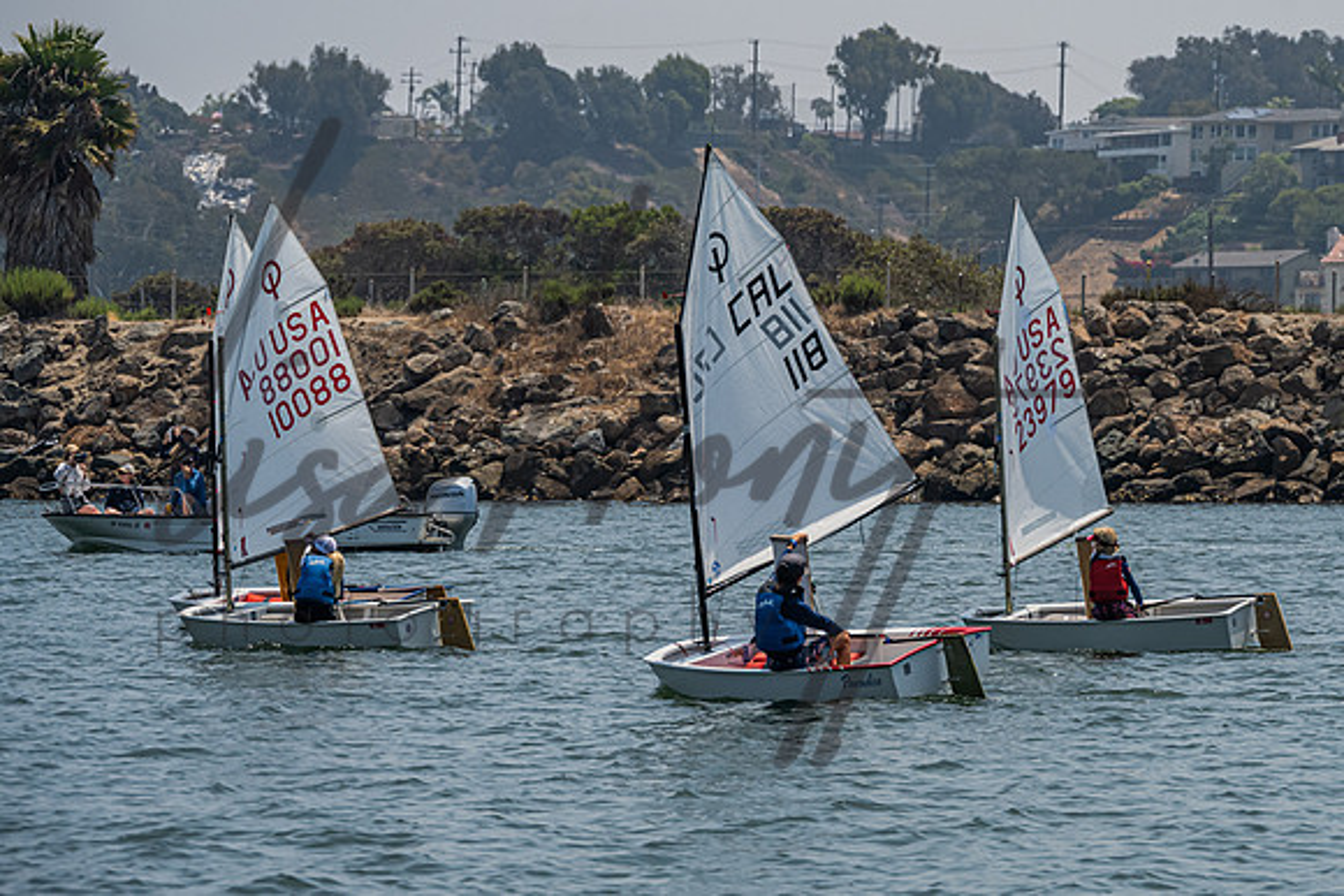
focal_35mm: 234
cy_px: 386
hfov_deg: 8.8
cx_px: 854
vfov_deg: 5.9
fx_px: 8744
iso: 320
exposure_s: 1/2000
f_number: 7.6
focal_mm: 165
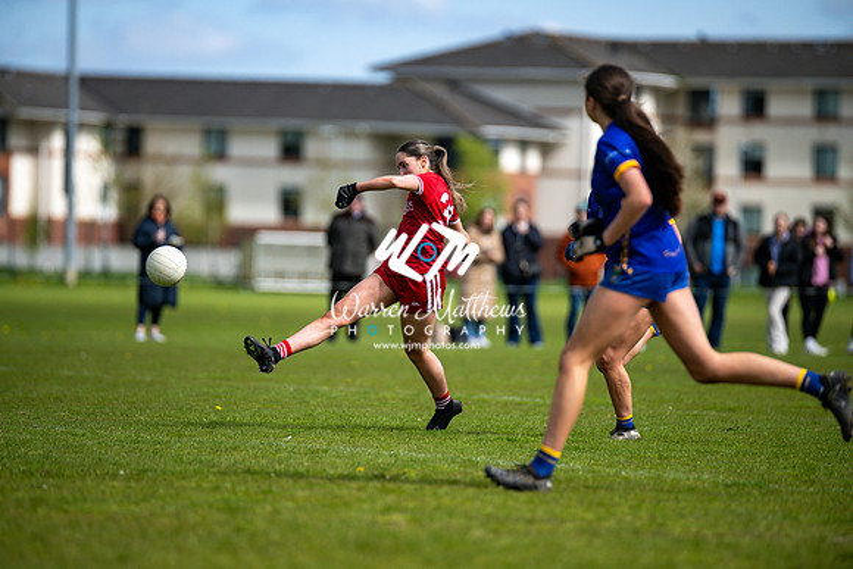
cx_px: 426
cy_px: 284
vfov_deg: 4.6
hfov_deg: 6.9
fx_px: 7110
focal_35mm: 300
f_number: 2.8
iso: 200
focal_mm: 300
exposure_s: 1/6400
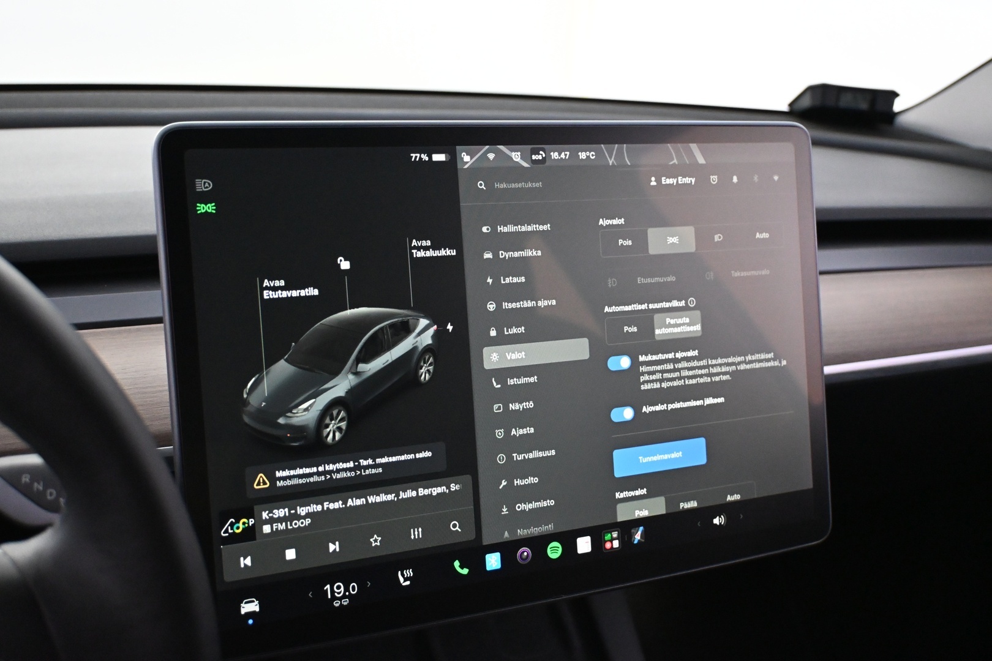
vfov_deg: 31.9
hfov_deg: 46.4
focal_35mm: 42
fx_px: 1157
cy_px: 330
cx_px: 496
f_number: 4.5
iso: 4500
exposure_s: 1/60
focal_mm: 28
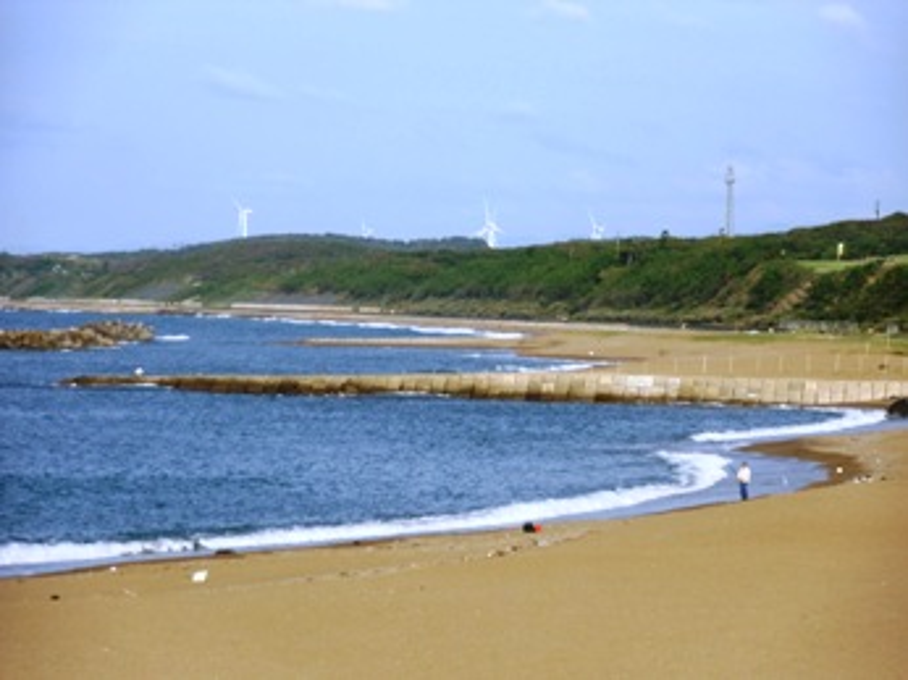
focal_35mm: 166
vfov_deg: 8.9
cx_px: 454
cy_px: 340
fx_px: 4351
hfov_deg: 11.9
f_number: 5.8
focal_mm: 29.39
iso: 64
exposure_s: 1/320
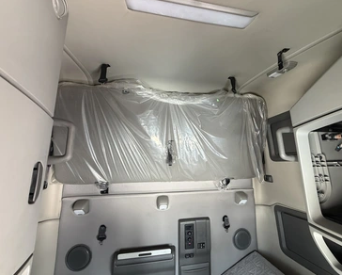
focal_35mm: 15
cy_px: 139
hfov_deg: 96.7
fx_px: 152
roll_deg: +1.0
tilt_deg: +10.9
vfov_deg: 84.1
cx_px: 179
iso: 400
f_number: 2.2
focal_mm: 2.22
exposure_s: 1/60
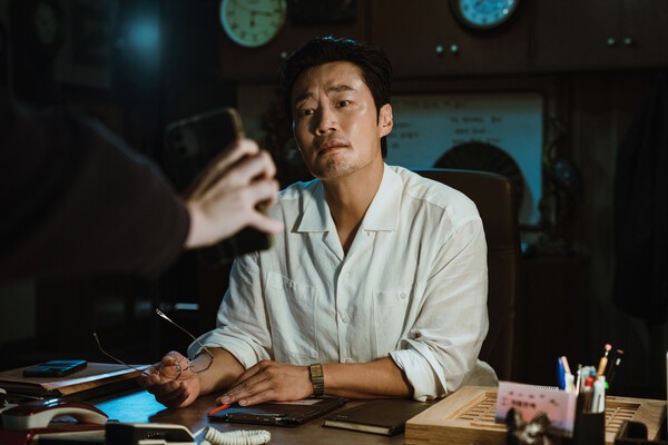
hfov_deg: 34.1
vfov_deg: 23.1
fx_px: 1088
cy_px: 223
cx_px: 350
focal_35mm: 59
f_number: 3.2
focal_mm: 54
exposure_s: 1/160
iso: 2500
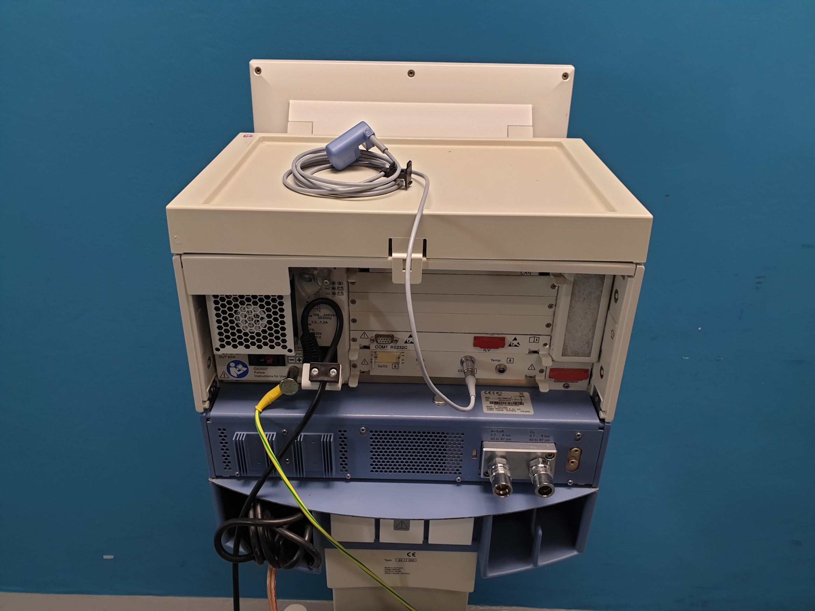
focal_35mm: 26
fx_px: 612
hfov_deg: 67.3
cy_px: 306
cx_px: 408
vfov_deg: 53.1
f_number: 2.4
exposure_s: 1/50
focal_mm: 4.3
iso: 64
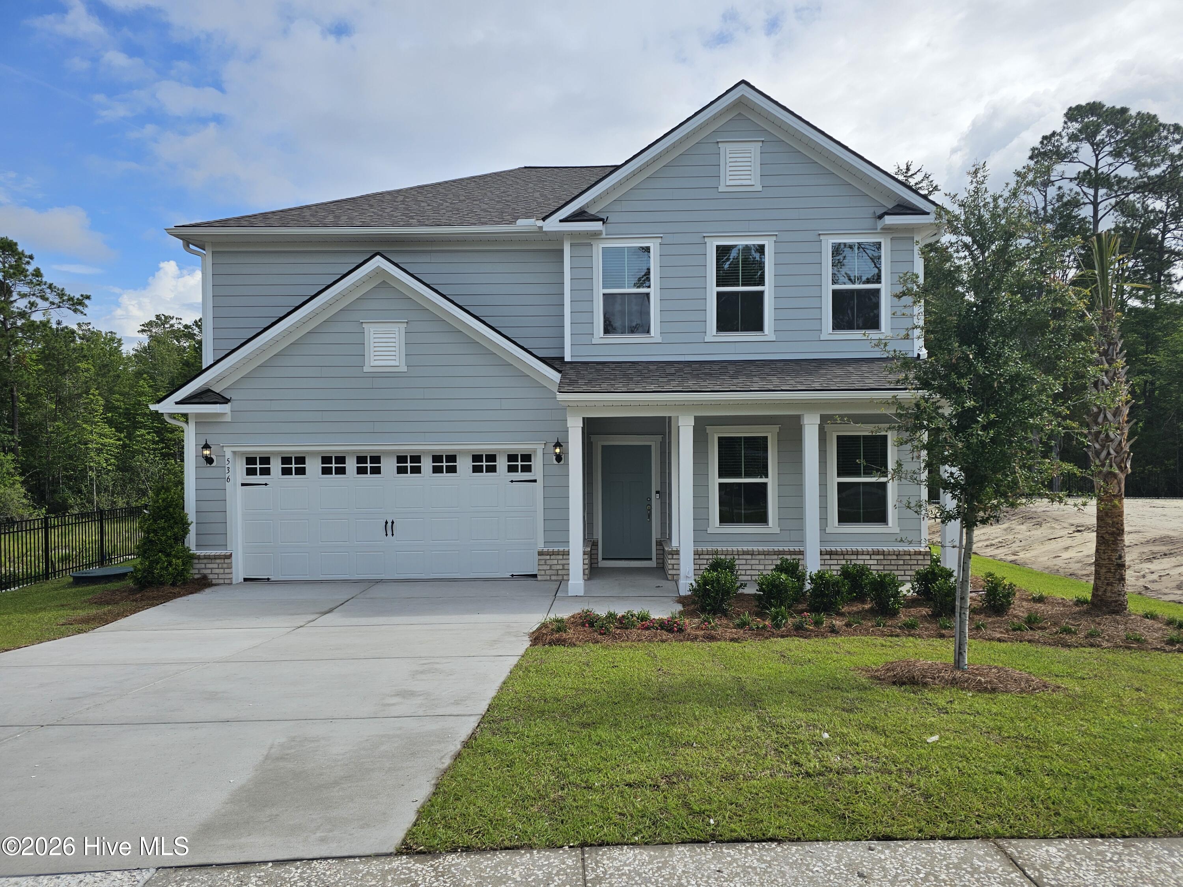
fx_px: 786
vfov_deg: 58.9
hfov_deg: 73.9
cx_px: 592
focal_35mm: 23
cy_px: 444
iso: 10
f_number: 1.7
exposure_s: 1/1044
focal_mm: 6.3
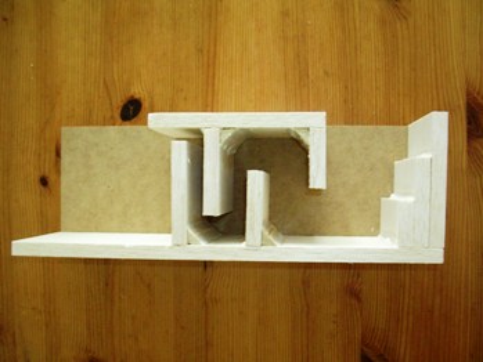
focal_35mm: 38
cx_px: 242
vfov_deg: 37.7
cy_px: 181
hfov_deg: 49.0
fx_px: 530
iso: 200
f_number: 2.8
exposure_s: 1/16.5
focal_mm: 5.8
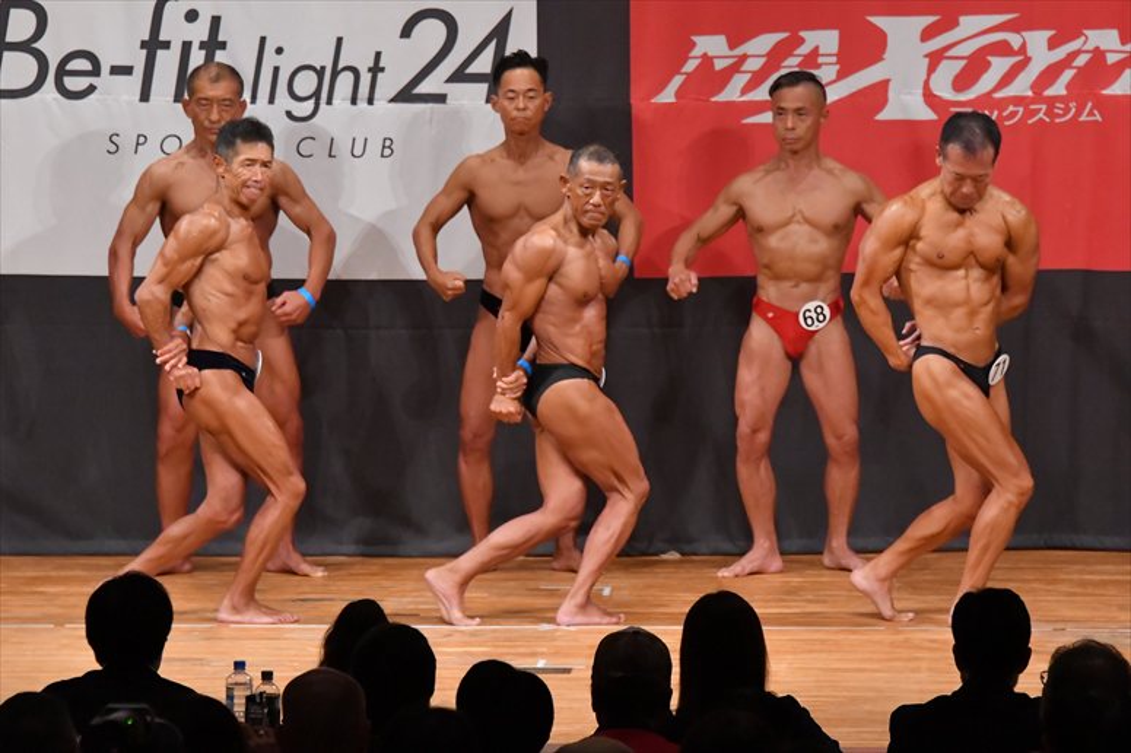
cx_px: 566
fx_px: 7536
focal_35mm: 240
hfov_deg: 8.6
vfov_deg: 5.7
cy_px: 376
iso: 8000
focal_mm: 160
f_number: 5.6
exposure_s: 1/400
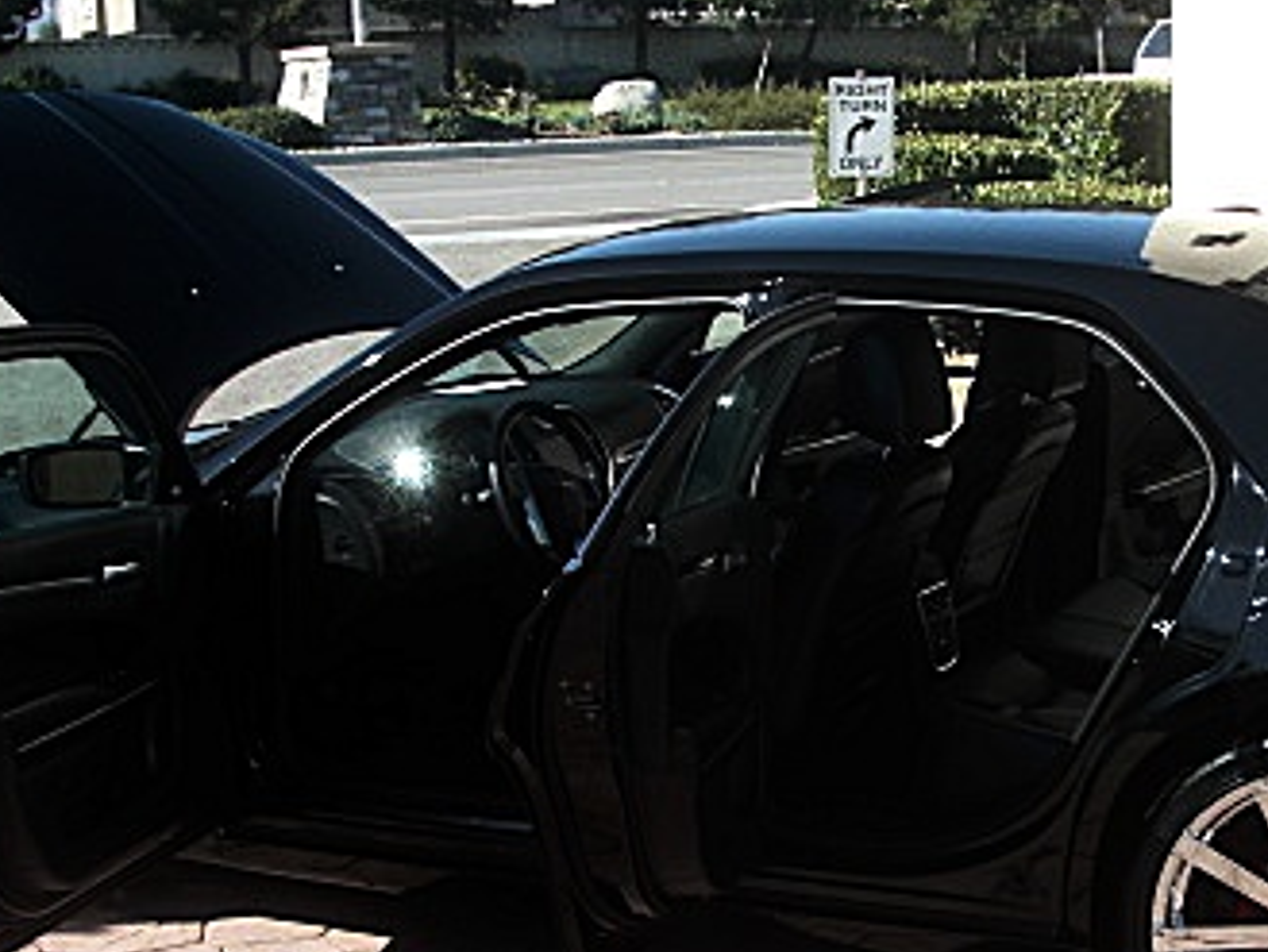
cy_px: 671
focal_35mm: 70
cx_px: 867
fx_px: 2565
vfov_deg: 20.9
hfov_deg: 27.6
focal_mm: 6.3
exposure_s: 1/320
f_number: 2.8
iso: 50
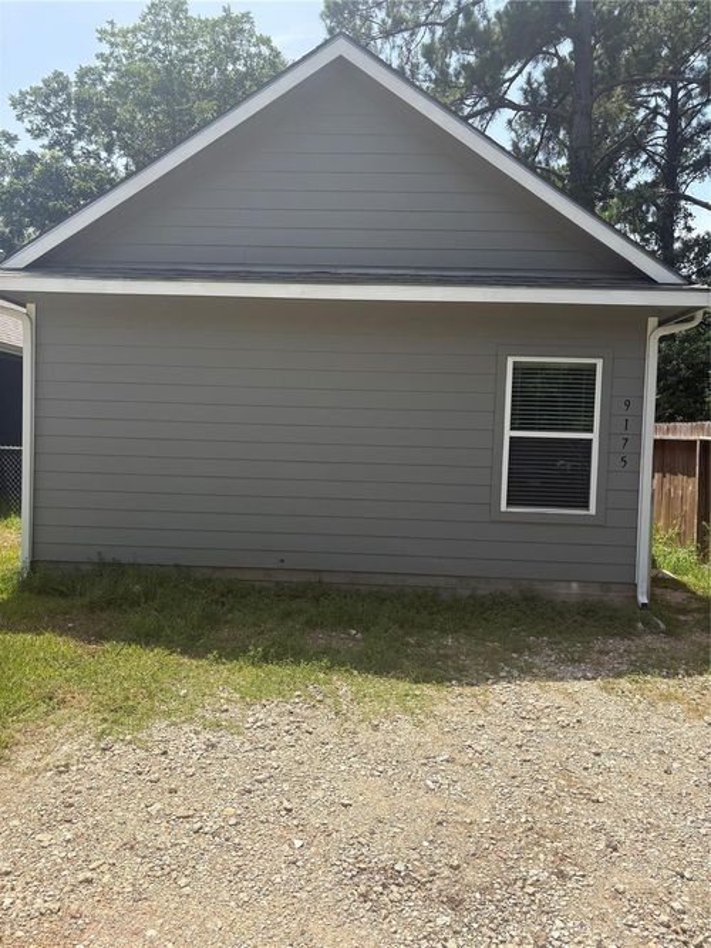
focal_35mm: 26
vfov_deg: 67.3
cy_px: 474
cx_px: 356
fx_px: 712
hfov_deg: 53.0
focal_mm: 5.96
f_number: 1.6
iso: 50
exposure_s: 1/2451
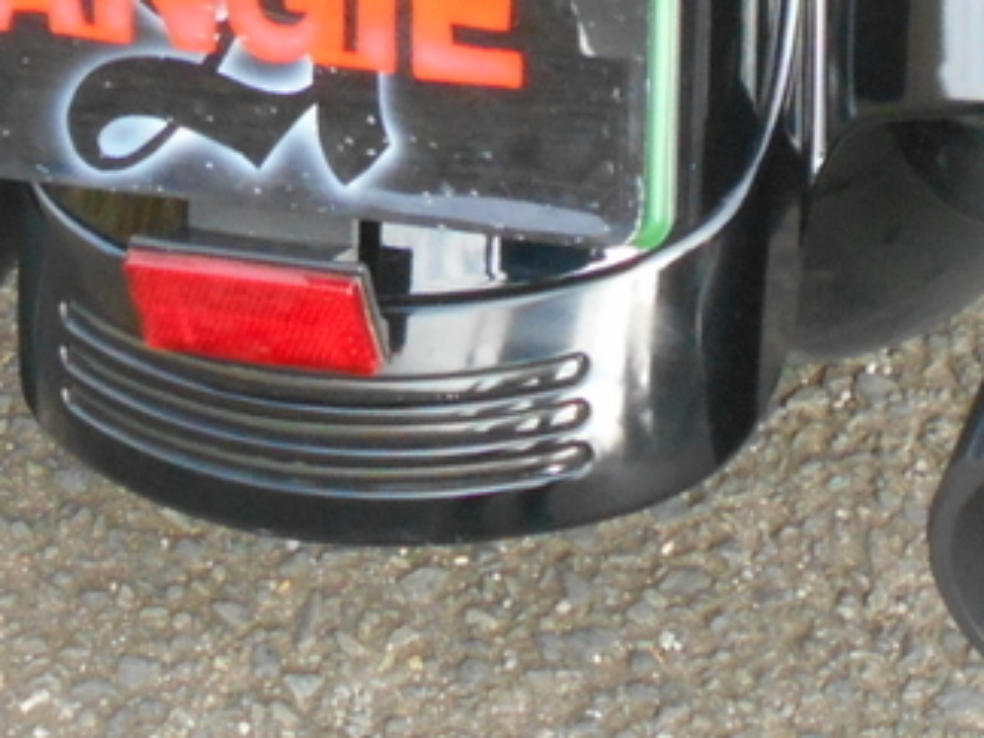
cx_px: 416
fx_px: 4633
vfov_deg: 8.9
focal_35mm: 163
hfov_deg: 12.1
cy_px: -410
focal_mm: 7.7
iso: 320
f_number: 4.2
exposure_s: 1/250
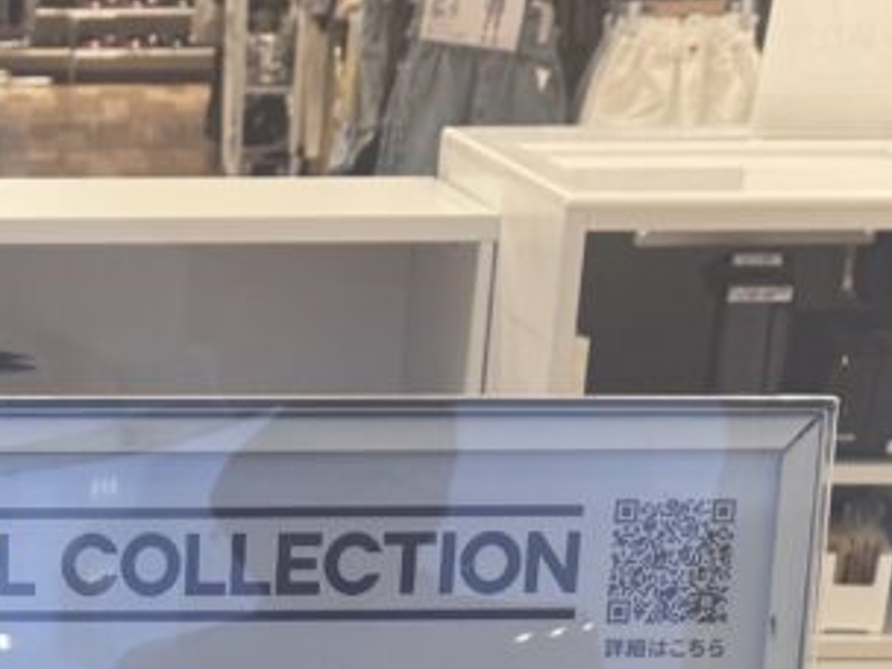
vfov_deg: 12.7
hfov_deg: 18.8
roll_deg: +0.1
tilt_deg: -29.3
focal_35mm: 101
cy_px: 1361
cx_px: -59
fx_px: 2603
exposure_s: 1/100
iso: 100
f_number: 1.78
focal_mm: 6.76
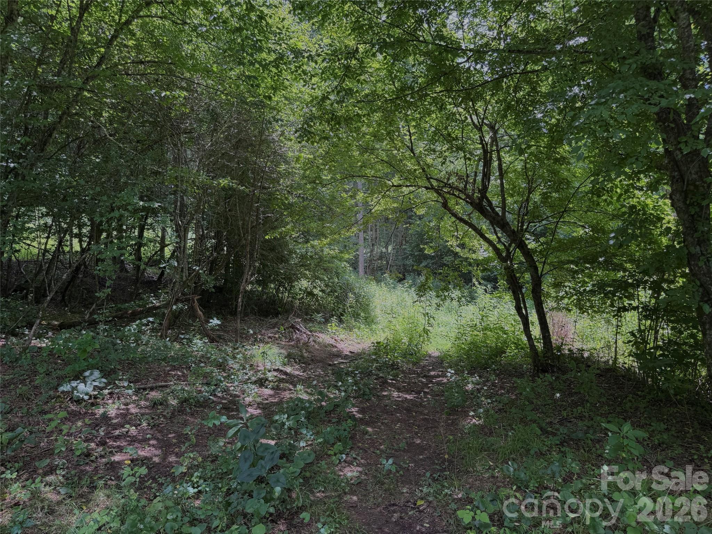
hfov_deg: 71.6
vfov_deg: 56.8
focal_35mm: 24
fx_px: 494
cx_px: 356
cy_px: 267
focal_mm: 6.76
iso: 64
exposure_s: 1/183
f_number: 1.78
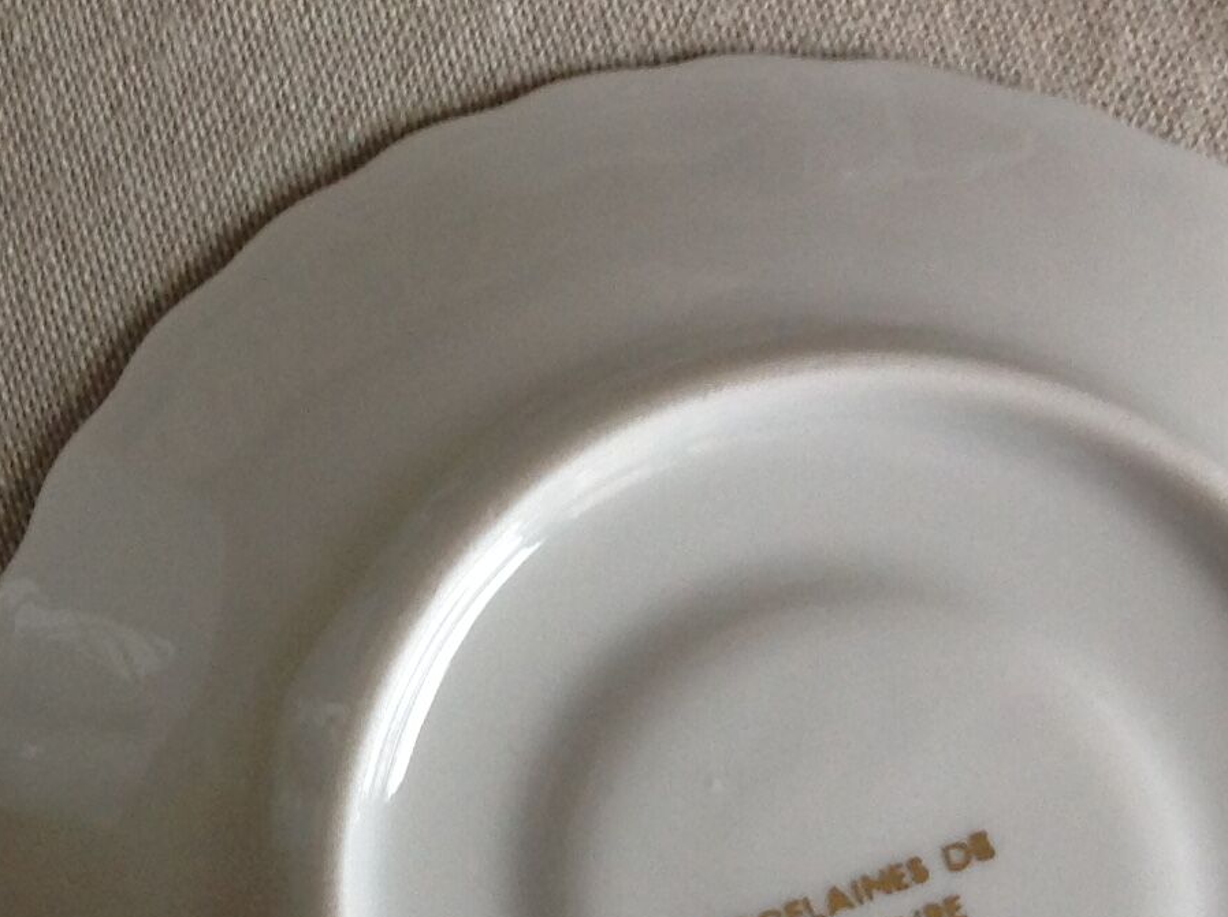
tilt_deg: -85.1
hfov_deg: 18.8
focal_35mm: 101
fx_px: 3578
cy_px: 511
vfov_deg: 14.6
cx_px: -94
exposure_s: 1/15
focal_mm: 4.28
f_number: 2.4
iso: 100
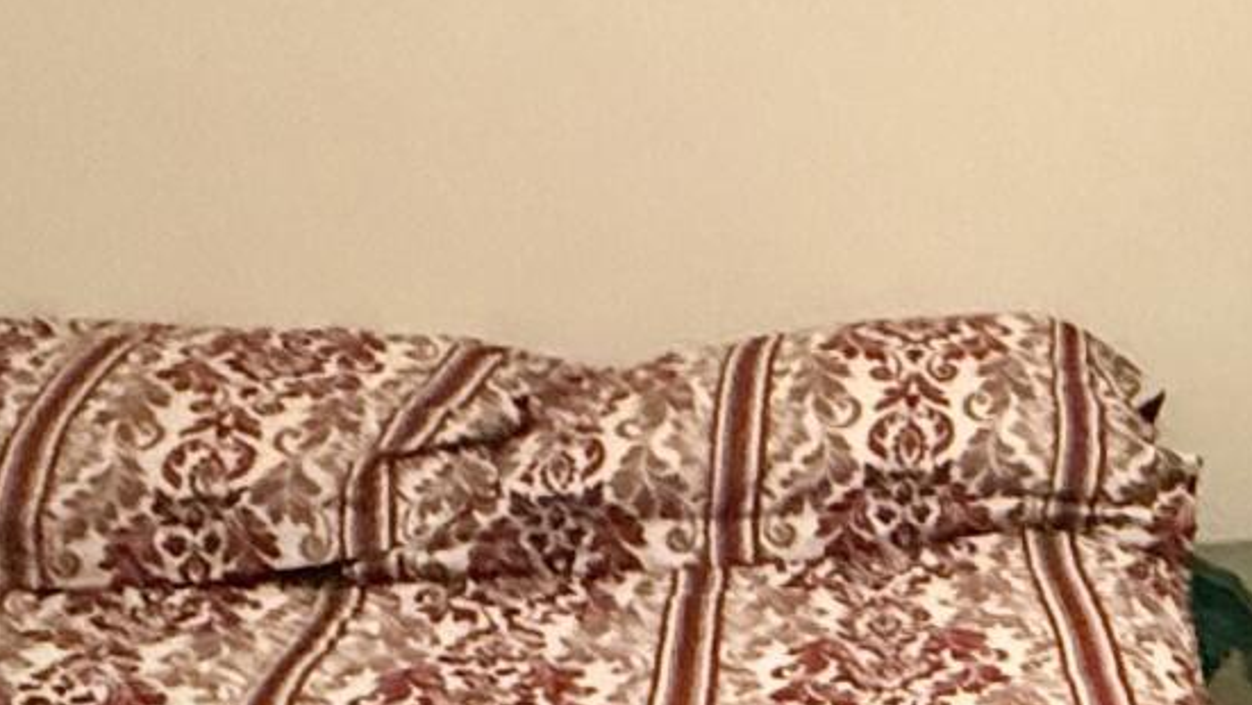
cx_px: 1438
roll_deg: +0.8
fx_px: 2756
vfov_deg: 14.5
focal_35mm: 83
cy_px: 516
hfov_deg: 23.7
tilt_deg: -14.6
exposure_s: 1/60
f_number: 2.2
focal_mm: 2.22
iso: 1000
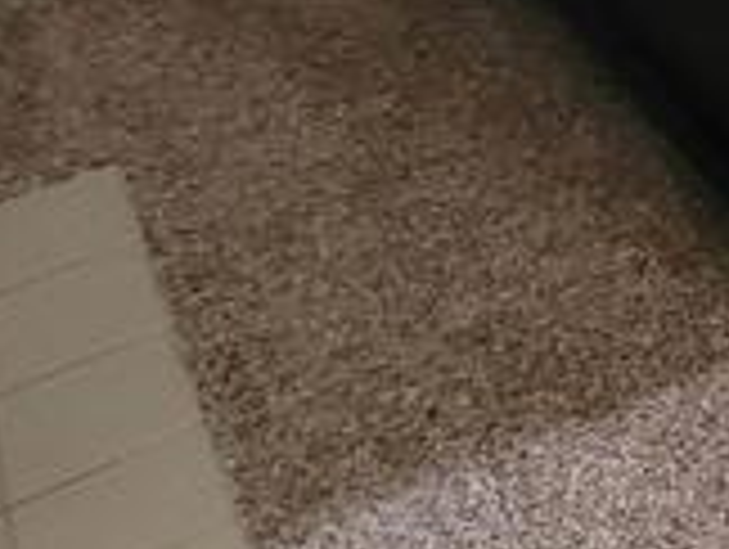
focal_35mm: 82
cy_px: -688
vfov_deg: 13.9
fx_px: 1729
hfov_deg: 17.9
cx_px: 1386
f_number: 2.2
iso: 500
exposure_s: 1/30
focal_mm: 2.2
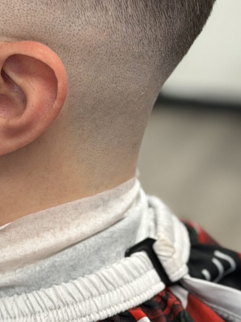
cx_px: 30
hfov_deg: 11.5
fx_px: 1188
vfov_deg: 15.4
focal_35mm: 128
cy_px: 162
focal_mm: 6.76
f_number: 1.78
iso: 100
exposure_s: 1/60
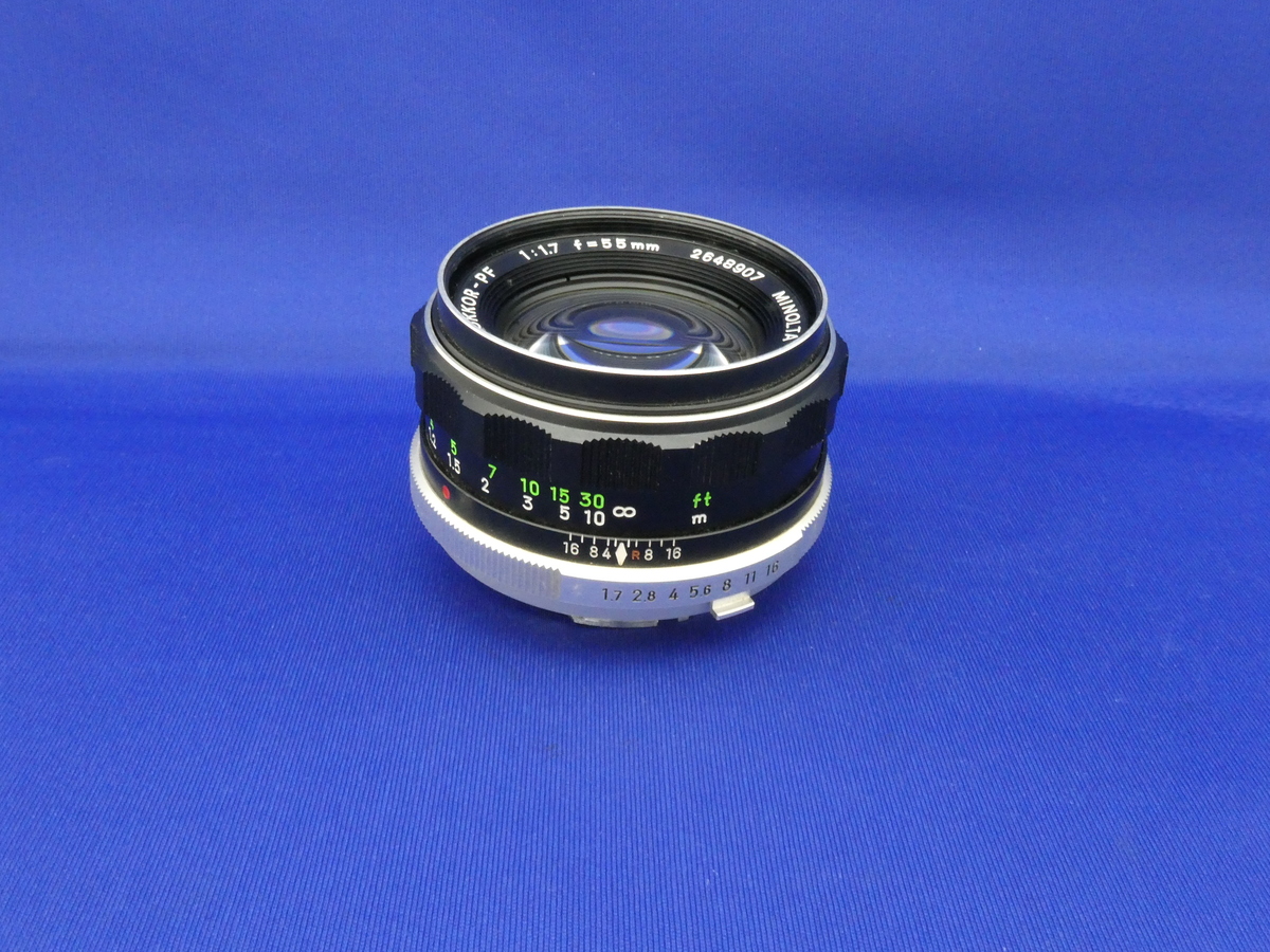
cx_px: 635
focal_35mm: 37
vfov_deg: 38.7
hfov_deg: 50.1
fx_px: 1357
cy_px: 476
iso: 800
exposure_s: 1/5
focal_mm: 6.7
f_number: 8
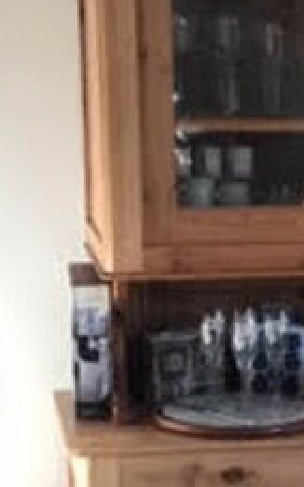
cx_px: 435
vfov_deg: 15.9
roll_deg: -1.1
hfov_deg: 9.8
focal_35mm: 130
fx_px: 1722
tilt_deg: -12.5
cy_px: 395
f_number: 2.4
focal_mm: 3.3
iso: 40
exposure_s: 1/33
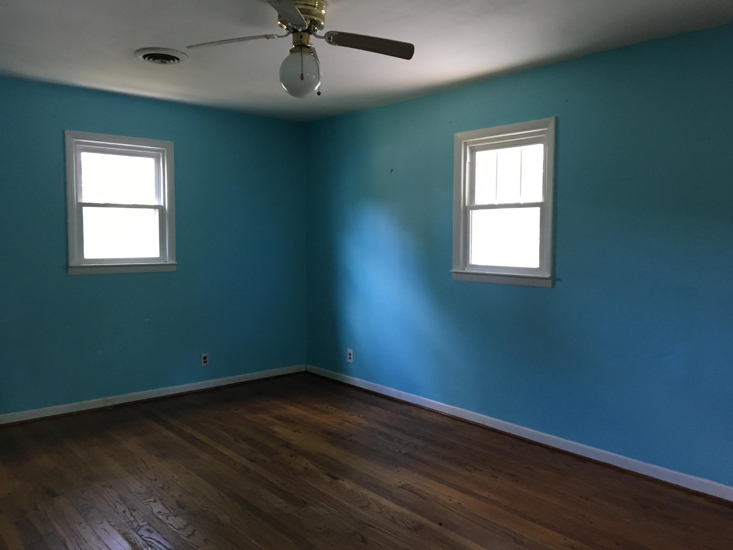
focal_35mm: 29
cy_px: 275
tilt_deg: -4.1
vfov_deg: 48.2
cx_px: 366
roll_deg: -1.5
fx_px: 614
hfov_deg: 61.7
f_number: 2.2
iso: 125
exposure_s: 1/30
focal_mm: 4.15
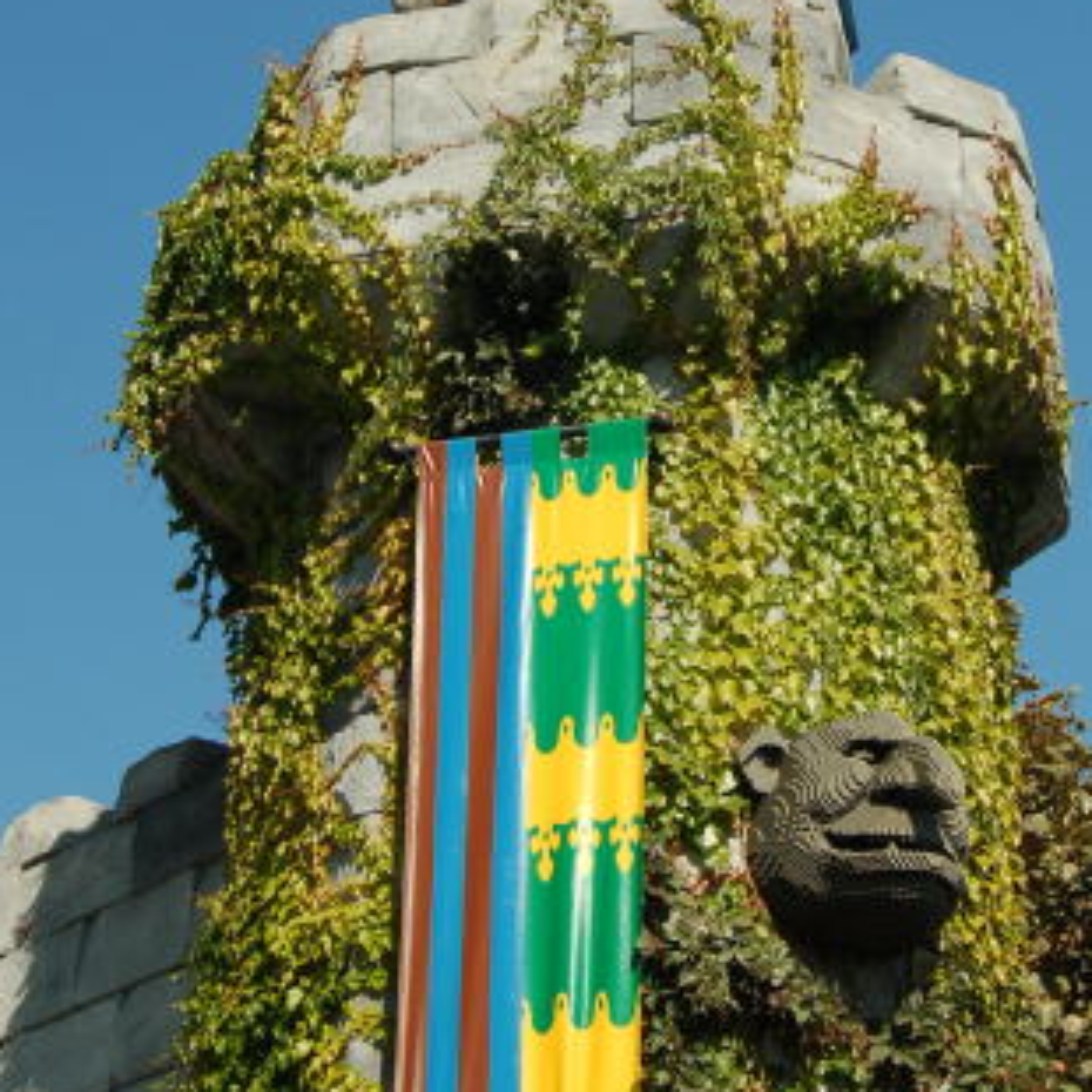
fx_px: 2998
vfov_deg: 20.5
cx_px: 632
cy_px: 289
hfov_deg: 20.6
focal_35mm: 84
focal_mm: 32
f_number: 8
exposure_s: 1/200
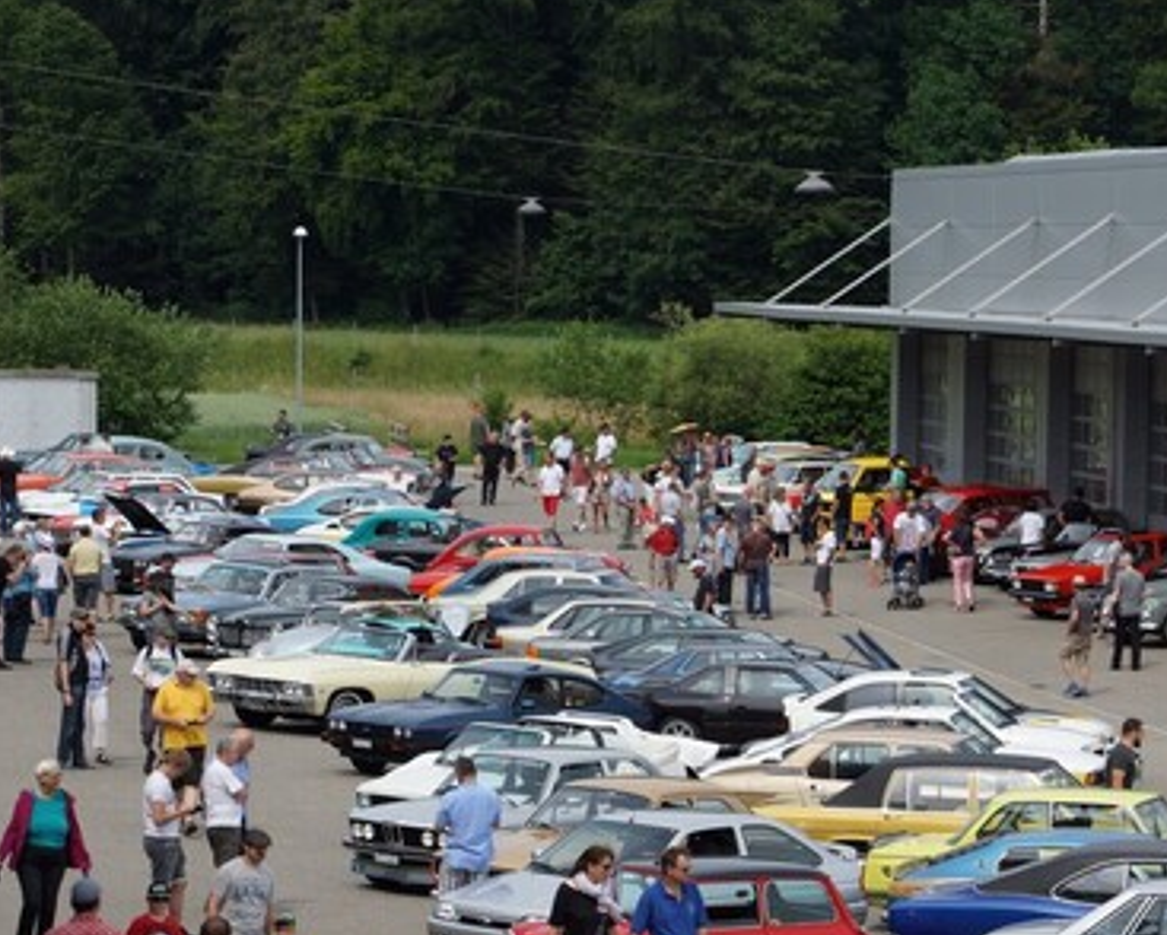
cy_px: 592
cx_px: 712
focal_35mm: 161
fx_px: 5564
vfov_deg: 9.6
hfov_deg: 12.0
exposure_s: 1/320
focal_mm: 70
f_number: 8
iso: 100
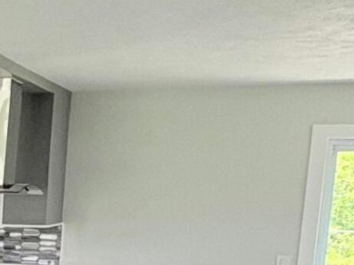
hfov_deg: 16.2
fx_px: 930
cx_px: -372
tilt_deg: -5.4
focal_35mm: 91
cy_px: 297
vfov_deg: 15.8
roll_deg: -0.6
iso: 125
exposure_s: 1/120
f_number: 2.2
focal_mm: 2.22
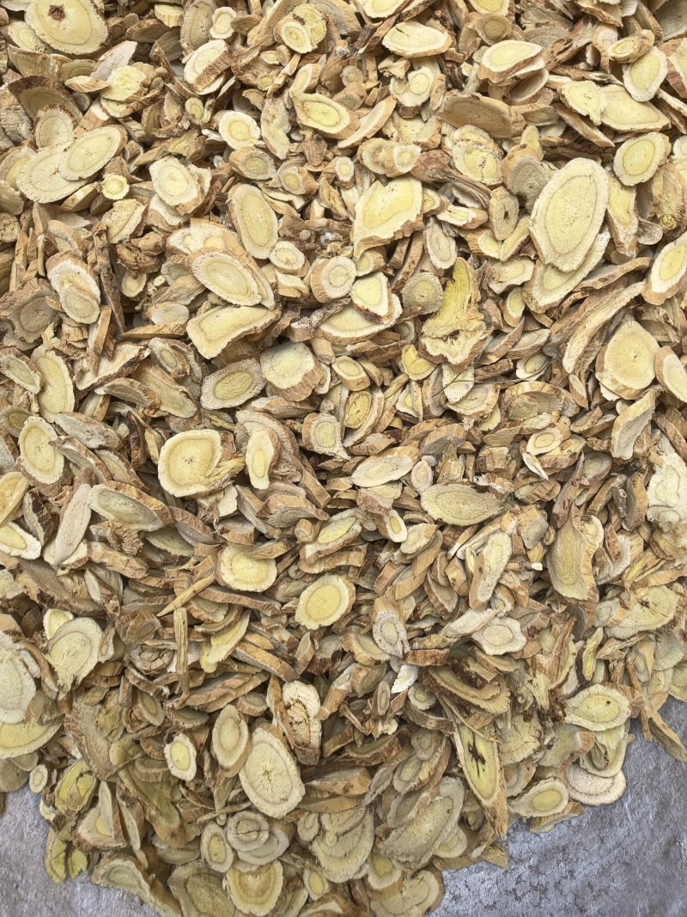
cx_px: 344
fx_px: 715
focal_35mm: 27
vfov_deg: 65.3
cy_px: 458
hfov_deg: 51.3
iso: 50
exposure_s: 1/104
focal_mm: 1.95
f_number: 2.2
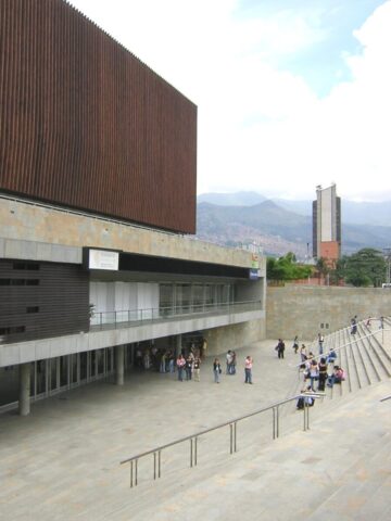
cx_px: 196
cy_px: 260
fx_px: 542
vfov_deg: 51.4
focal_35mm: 36
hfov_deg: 39.7
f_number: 5.2
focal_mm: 4.7
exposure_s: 1/261
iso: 100
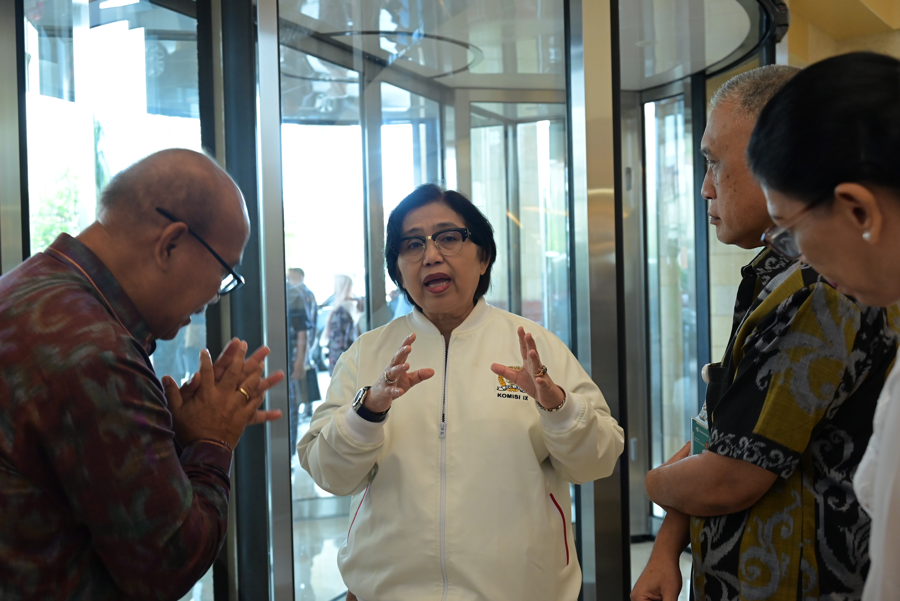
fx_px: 1000
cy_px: 300
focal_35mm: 40
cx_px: 450
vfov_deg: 33.4
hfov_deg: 48.4
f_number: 5
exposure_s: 1/125
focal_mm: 40
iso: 2500
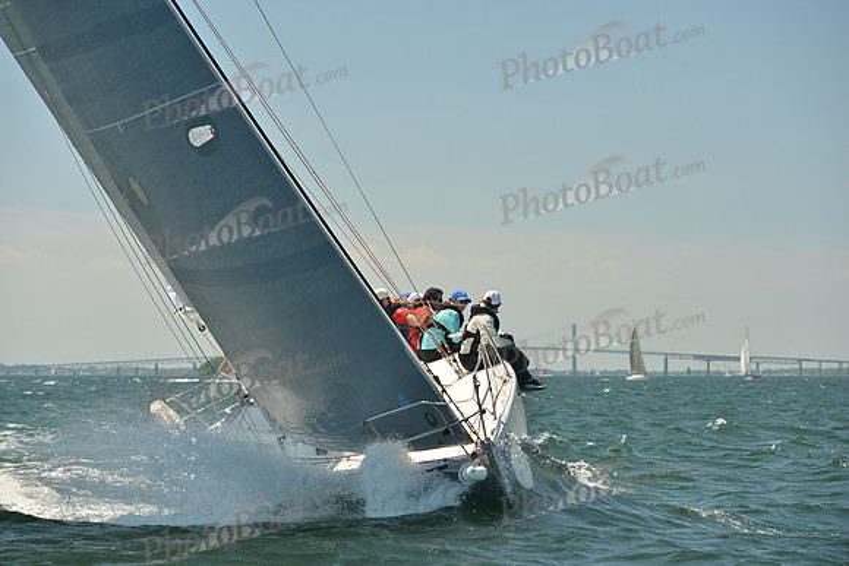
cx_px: 424
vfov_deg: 11.2
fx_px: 2878
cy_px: 283
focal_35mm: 122
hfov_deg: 16.8
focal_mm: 122
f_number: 5.6
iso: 400
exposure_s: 1/800
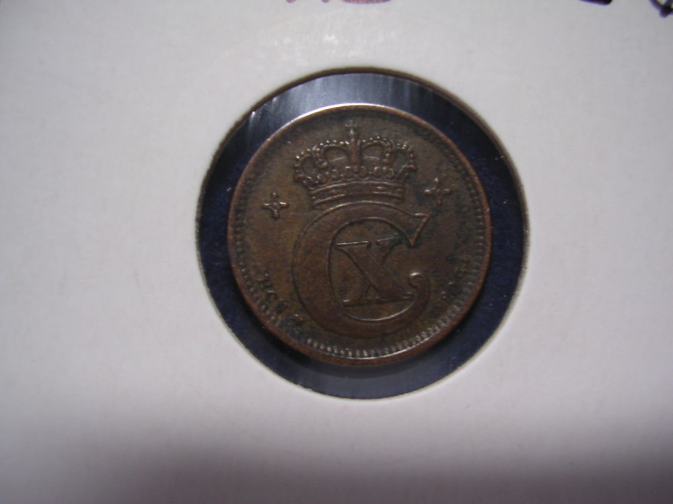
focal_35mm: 38
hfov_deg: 49.0
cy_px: 252
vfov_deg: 37.7
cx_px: 336
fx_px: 739
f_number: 2.8
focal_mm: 5.8
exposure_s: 1/12.1
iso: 100
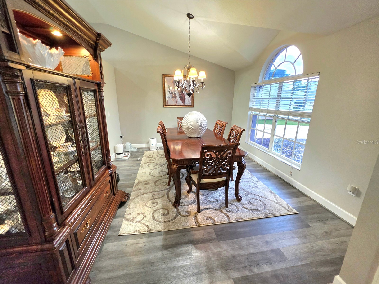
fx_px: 142
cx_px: 190
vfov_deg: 89.9
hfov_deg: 106.2
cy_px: 142
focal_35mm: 13
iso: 320
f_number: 1.9
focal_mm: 2.2
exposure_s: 1/60.2
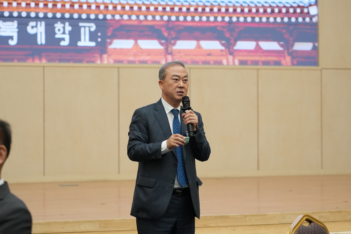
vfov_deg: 12.2
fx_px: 1092
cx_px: 176
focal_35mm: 112
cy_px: 117
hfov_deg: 18.3
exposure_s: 1/1000
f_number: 2.8
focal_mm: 75
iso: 3200
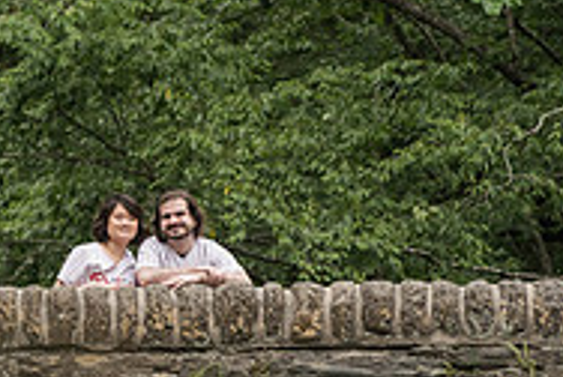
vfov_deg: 2.2
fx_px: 9805
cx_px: 63
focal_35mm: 626
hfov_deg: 3.3
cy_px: 205
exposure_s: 1/500
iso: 1600
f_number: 5
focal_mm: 200
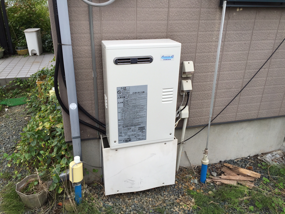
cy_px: 107
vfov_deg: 48.2
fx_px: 239
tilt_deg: -24.2
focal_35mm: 29
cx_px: 142
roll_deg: -1.5
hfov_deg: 61.7
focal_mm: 4.15
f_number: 2.2
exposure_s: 1/565
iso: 32
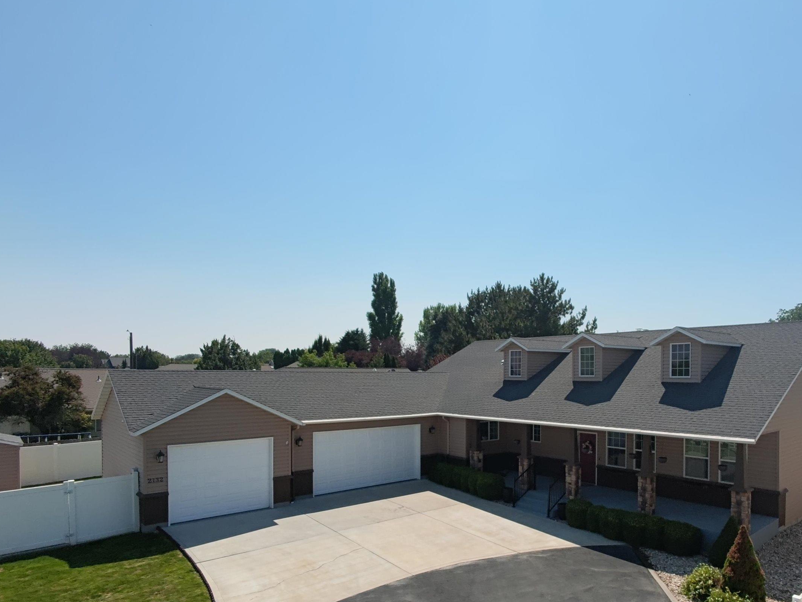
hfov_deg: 73.0
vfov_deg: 58.1
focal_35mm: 23
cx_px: 487
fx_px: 533
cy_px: 380
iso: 106
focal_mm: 16
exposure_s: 1/2547
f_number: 2.55
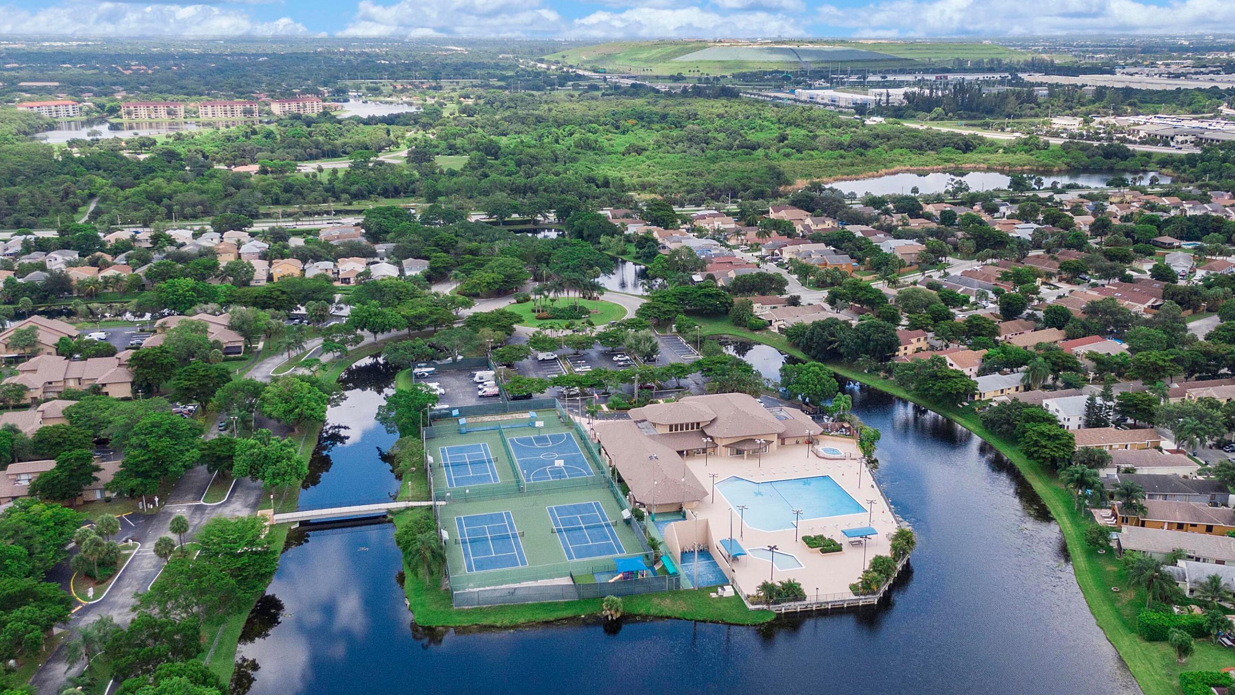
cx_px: 626
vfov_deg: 34.7
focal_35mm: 34
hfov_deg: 58.0
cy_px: 338
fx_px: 1113
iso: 100
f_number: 3
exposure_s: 1/800
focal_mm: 5
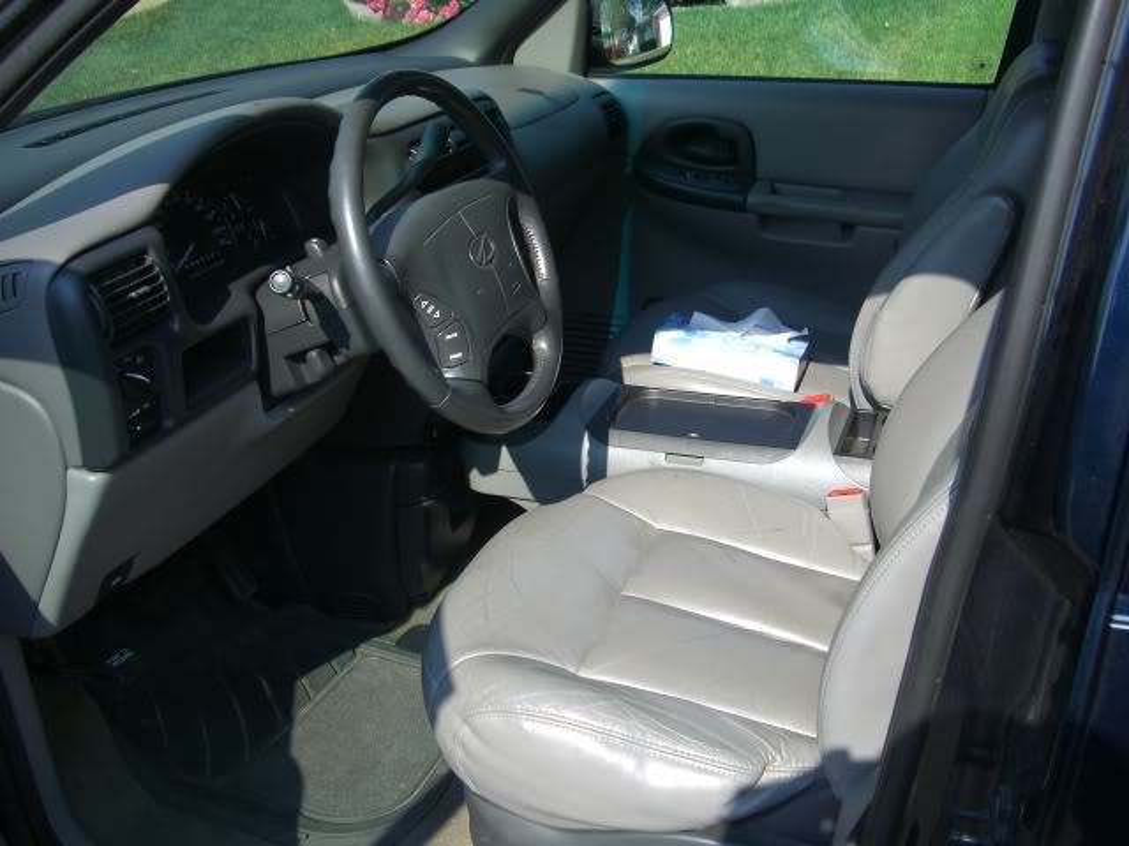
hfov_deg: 49.0
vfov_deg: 37.7
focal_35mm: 38
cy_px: 423
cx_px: 564
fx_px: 1239
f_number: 2.8
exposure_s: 1/500
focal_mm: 7.9
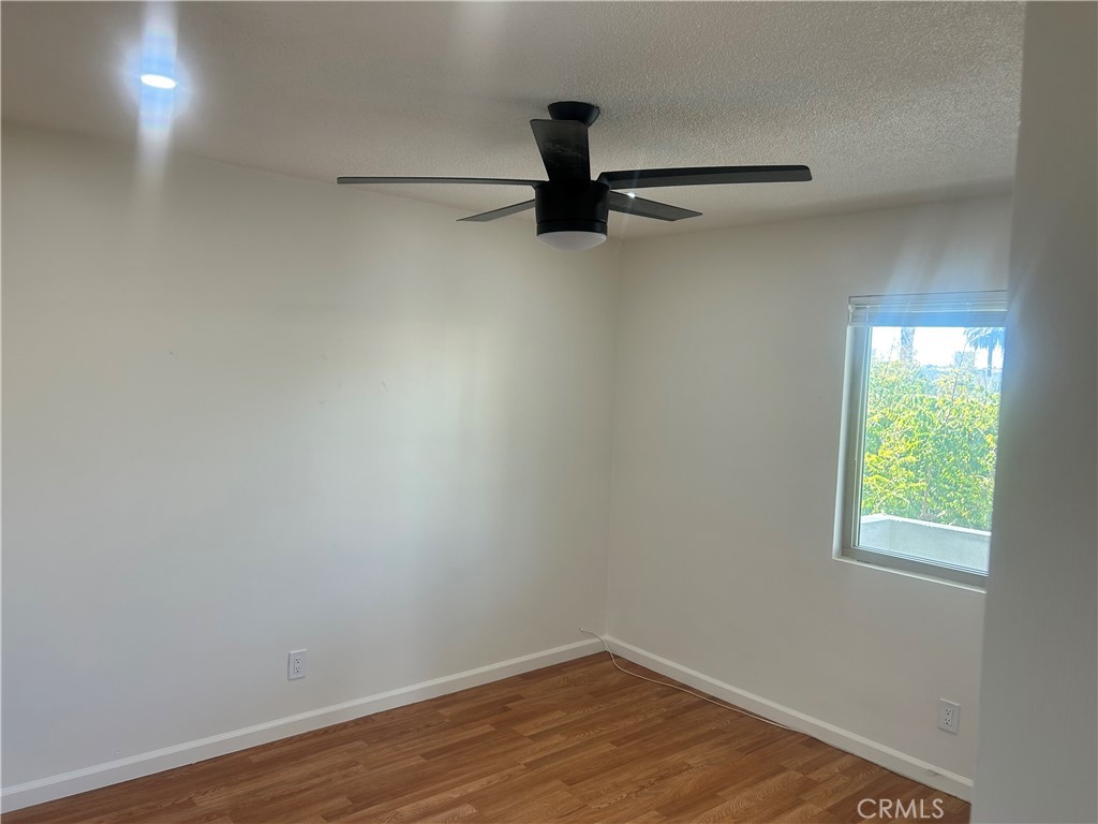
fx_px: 825
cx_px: 549
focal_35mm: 26
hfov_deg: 67.3
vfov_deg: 53.1
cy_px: 412
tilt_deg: -3.5
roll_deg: -2.0
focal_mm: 5.7
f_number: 1.5
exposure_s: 1/135
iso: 64
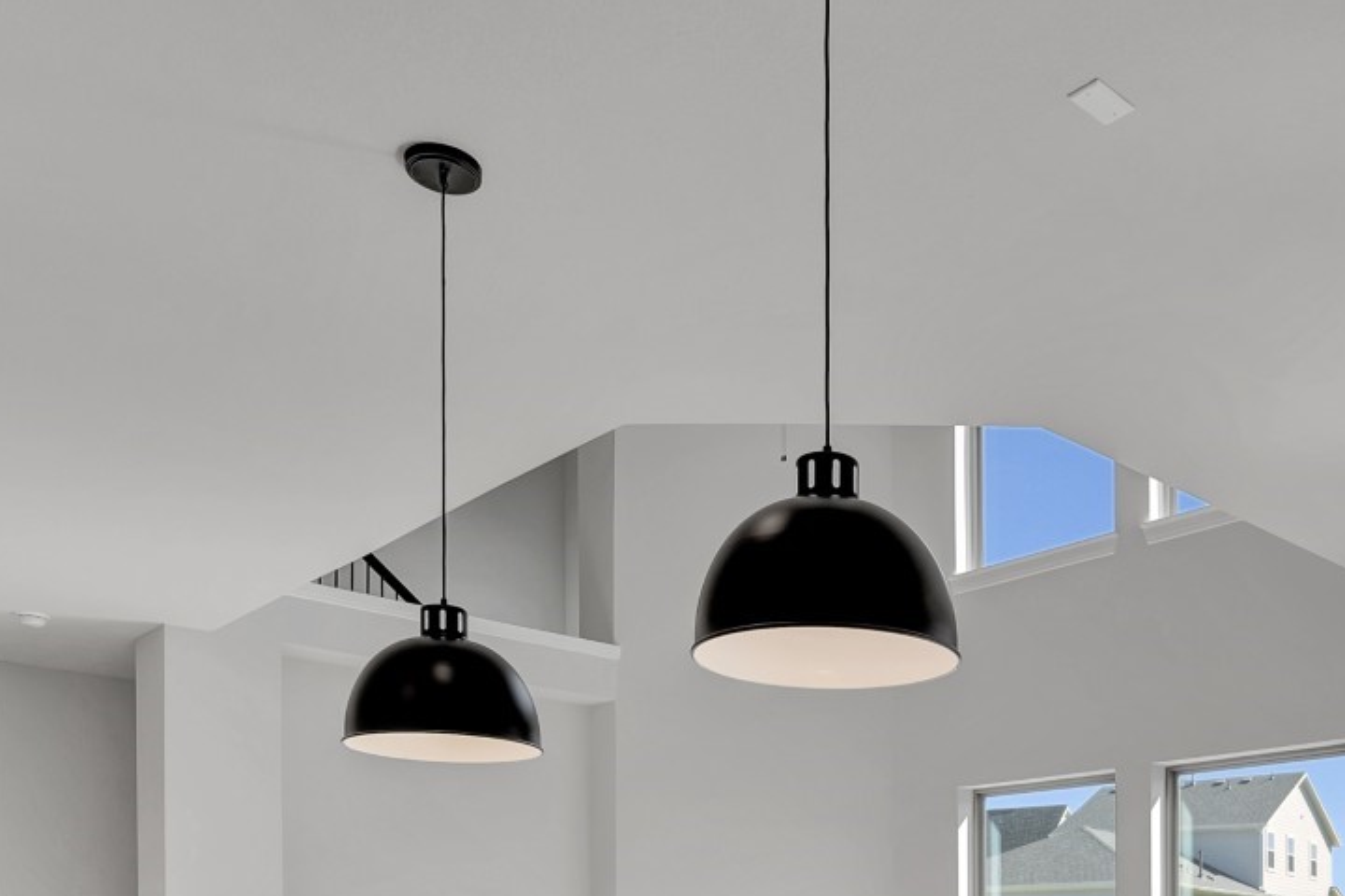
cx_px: 942
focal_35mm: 35
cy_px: 984
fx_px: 1308
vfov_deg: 33.1
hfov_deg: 52.9
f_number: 9
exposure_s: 1/20
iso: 100
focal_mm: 14
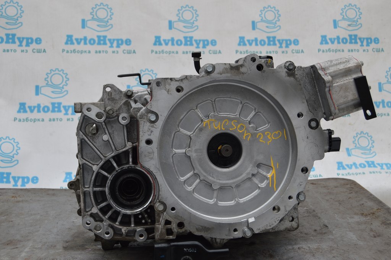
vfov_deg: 28.0
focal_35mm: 48
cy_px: 130
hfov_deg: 41.1
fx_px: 521
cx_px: 196
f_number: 7.1
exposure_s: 1/200
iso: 100
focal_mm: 32
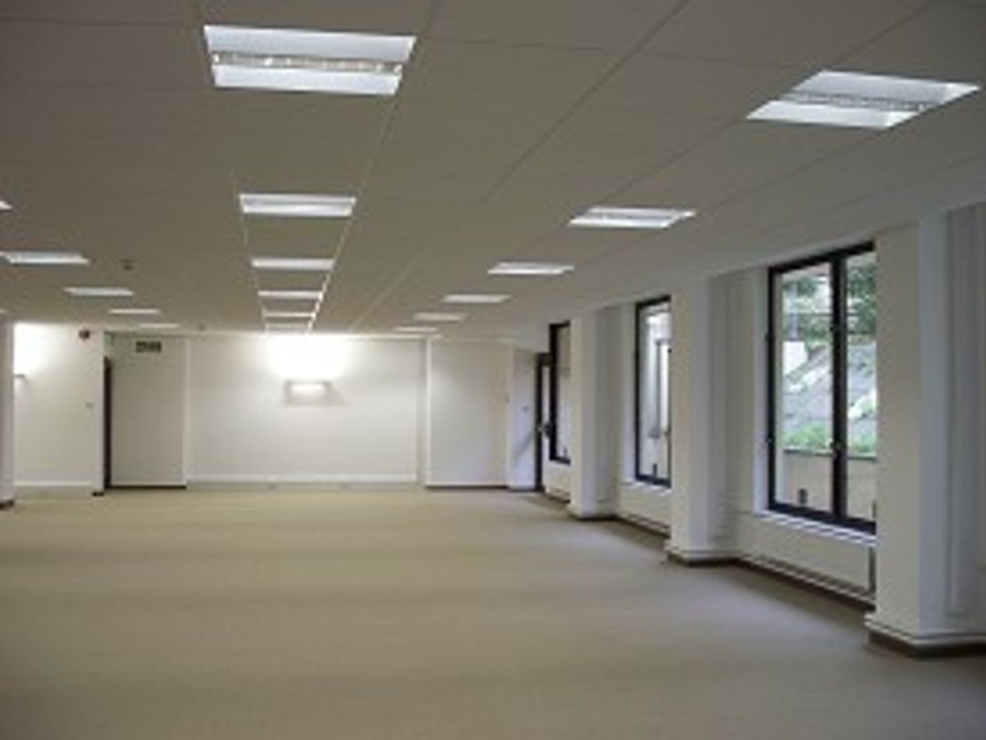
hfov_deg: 50.1
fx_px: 1054
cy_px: 370
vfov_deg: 38.7
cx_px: 493
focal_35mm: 37
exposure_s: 1/60
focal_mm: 7.9
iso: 200
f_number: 3.4
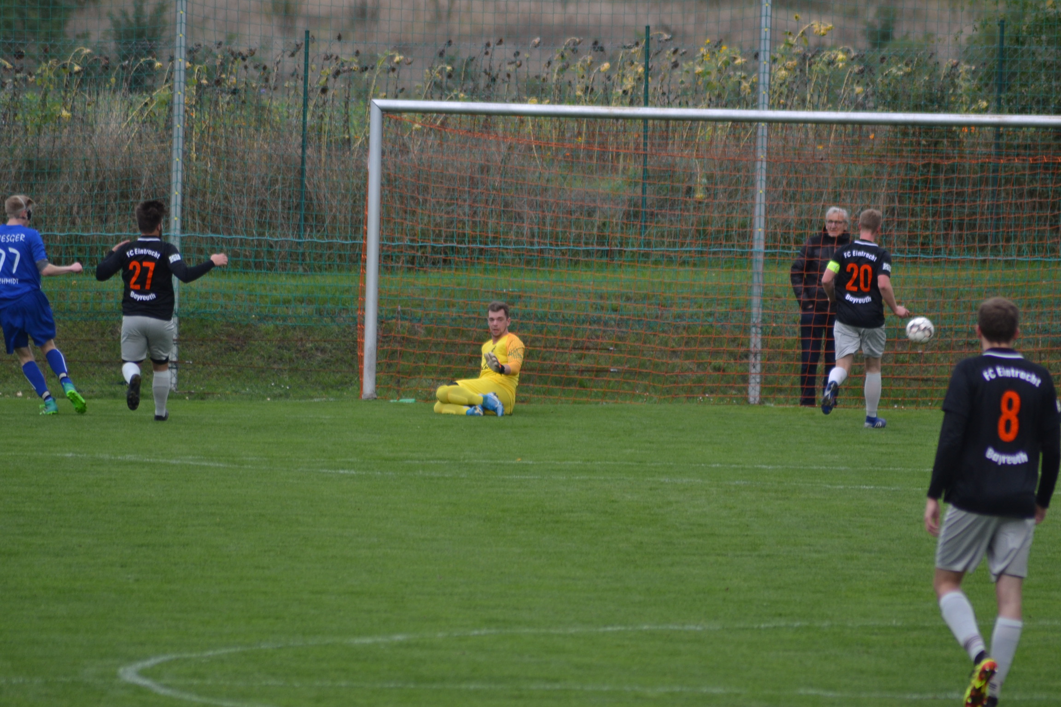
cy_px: 354
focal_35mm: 450
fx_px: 13261
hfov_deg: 4.6
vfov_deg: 3.1
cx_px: 530
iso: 400
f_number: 5.6
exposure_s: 1/800
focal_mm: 300
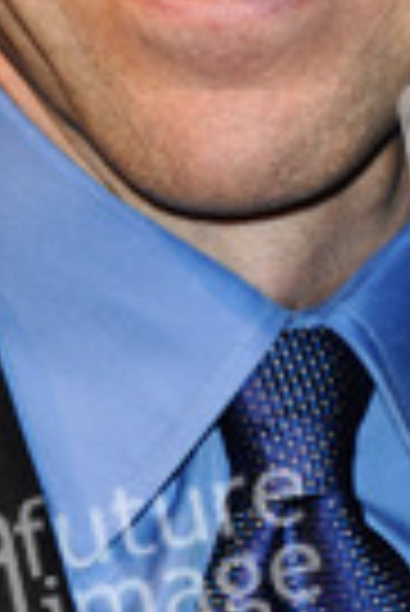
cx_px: 223
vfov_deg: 3.4
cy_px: -99
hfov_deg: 2.3
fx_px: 10163
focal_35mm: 596
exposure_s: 1/200
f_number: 4.5
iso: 320
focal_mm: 135
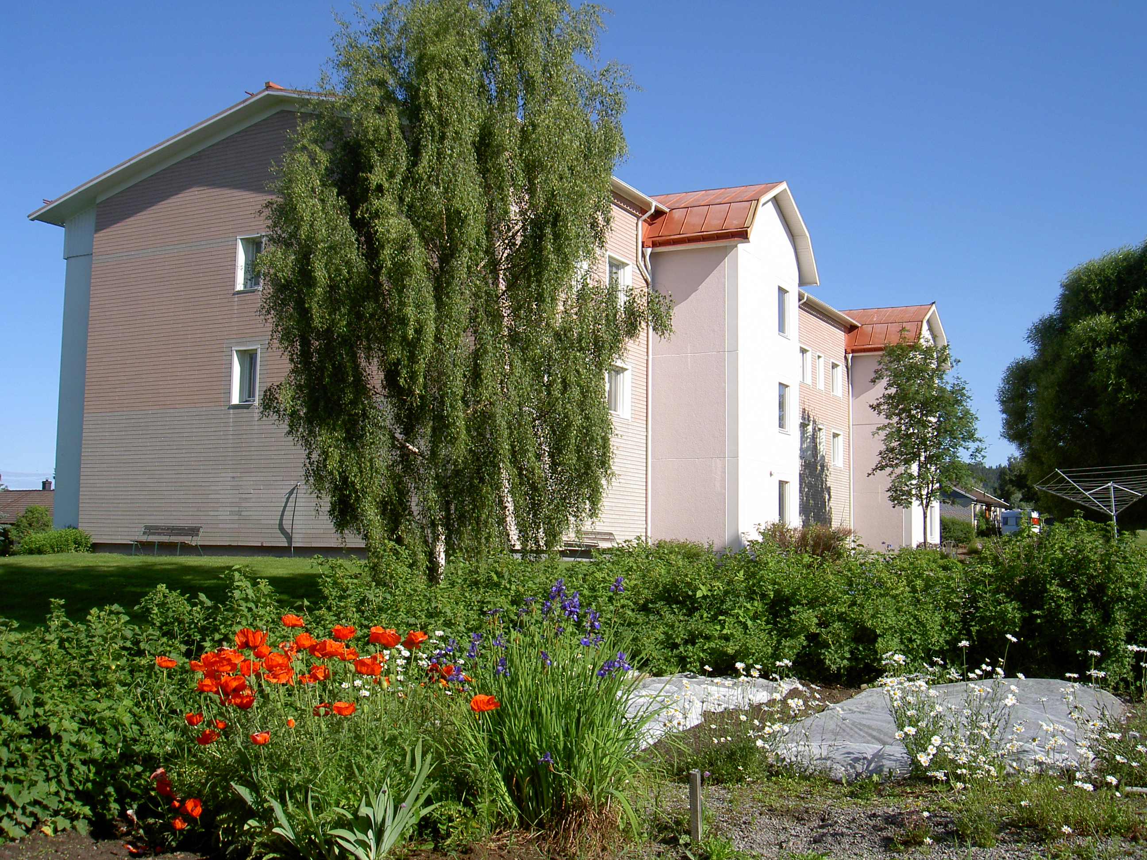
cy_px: 430
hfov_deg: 47.9
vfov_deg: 36.8
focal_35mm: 39
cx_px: 574
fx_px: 1292
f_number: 4.7
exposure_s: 1/400
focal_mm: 8
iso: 100
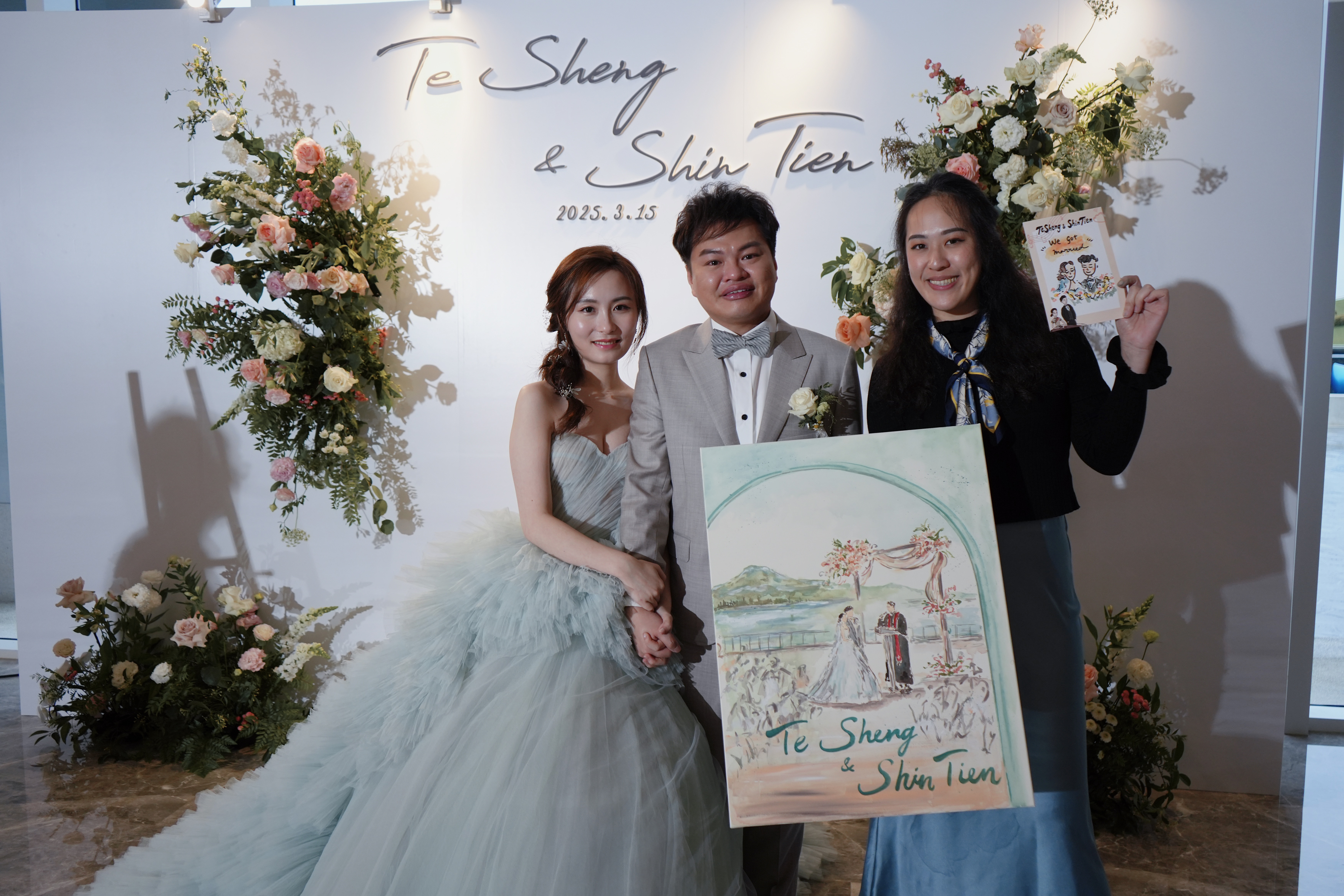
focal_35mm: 29
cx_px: 672
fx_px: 1083
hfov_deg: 63.7
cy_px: 448
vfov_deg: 45.0
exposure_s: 1/160
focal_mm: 29
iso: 800
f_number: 4
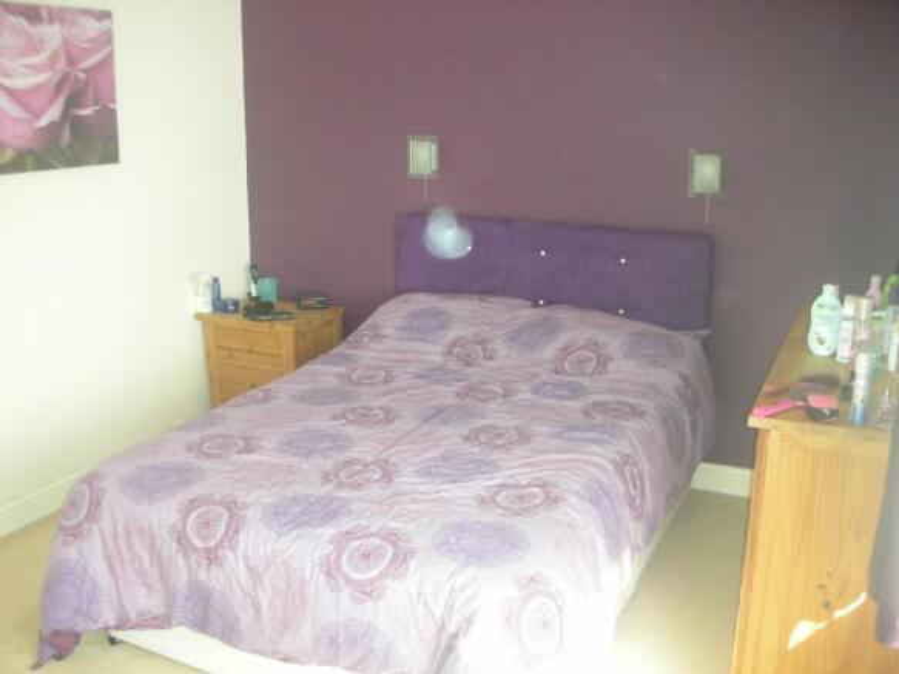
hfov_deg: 52.6
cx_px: 450
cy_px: 337
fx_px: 909
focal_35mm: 35
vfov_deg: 40.7
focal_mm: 5.8
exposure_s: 1/30.1
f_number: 3
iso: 200
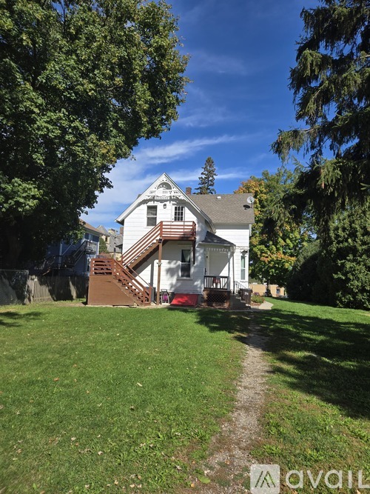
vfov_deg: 73.9
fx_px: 328
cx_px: 185
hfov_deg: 58.9
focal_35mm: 23
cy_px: 247
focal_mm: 5.4
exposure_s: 1/1904
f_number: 1.8
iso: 25
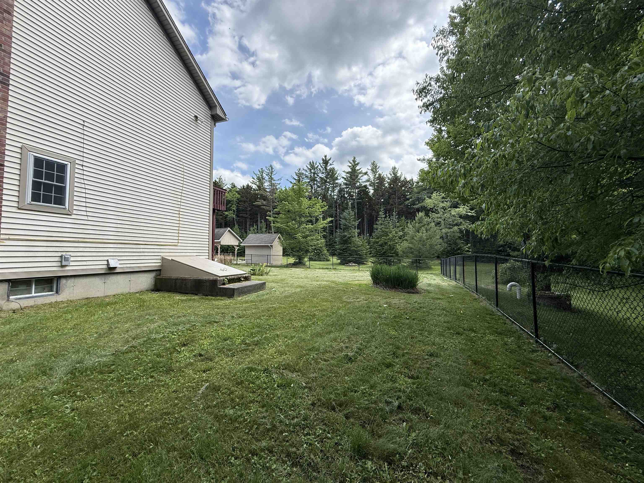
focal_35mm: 14
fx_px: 260
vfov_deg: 85.7
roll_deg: +0.4
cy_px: 242
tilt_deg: +3.4
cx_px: 322
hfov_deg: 102.1
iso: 64
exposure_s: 1/1068
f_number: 2.2
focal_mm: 2.22
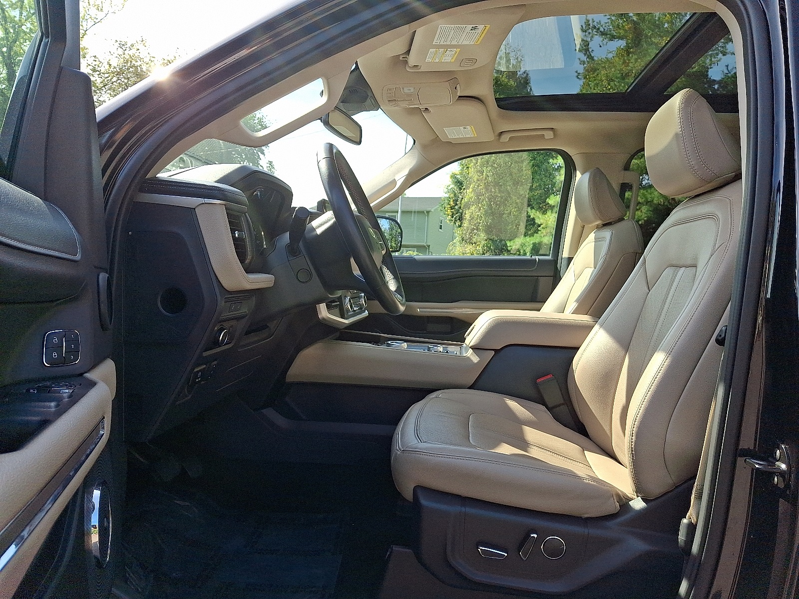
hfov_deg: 69.4
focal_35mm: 25
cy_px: 300
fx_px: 577
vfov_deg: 54.9
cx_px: 400
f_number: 1.8
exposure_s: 1/435
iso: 25
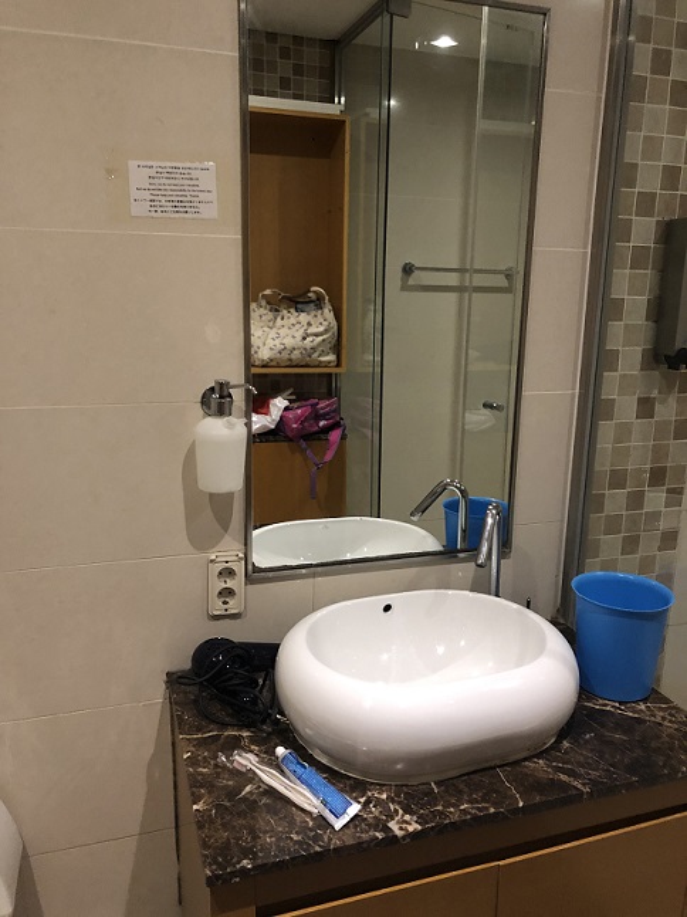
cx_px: 344
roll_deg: -0.5
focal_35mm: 28
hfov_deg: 49.7
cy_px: 458
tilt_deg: -12.6
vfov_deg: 63.5
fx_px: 741
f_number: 1.8
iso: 100
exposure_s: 1/15
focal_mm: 3.99
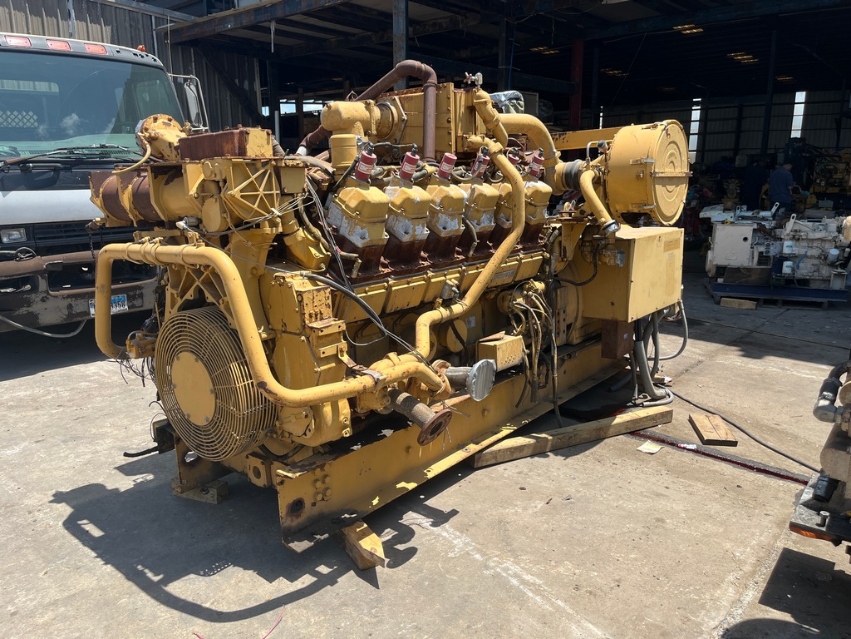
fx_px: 639
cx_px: 426
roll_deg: -0.3
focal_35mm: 26
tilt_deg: -15.7
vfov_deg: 53.1
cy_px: 320
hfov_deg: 67.3
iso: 50
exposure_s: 1/1776
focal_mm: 5.1
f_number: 1.6
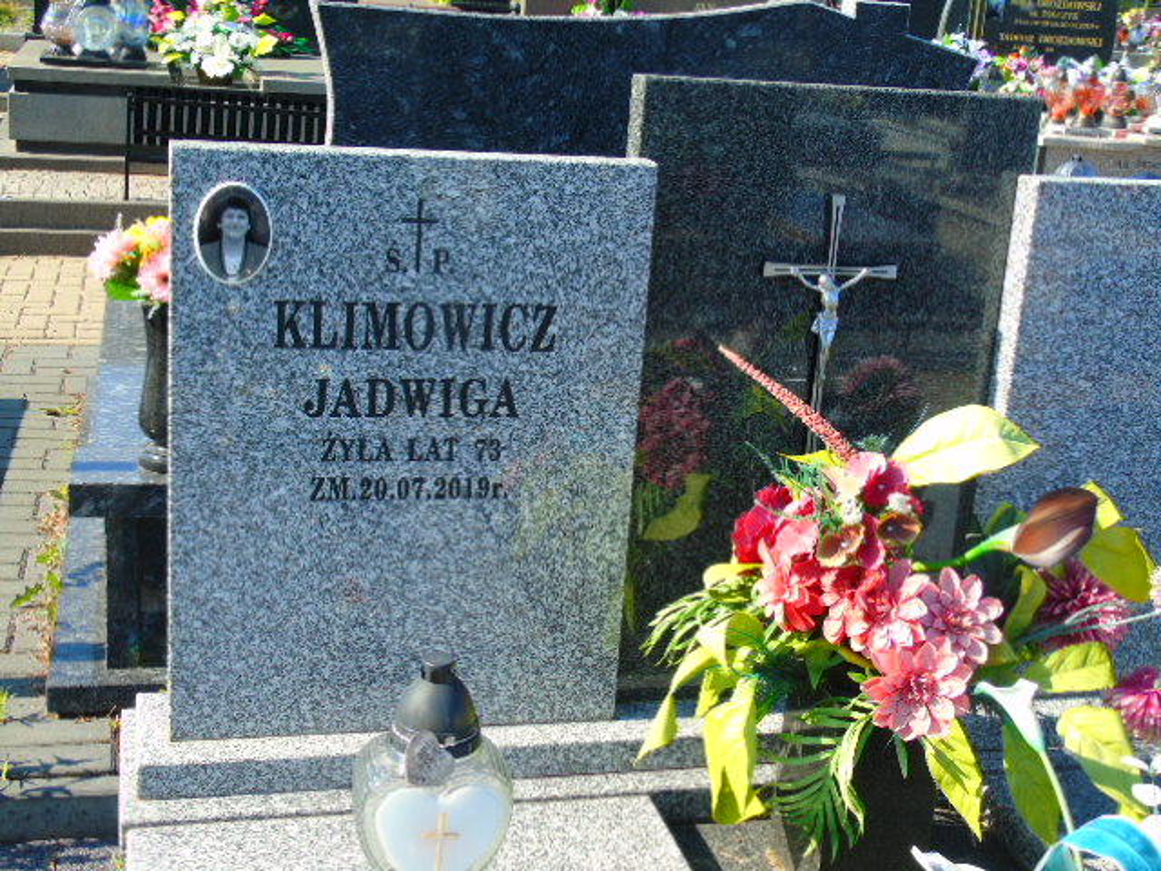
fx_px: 1543
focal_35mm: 46
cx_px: 580
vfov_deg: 31.5
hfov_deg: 41.2
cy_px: 436
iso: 80
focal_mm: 8.2
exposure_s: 1/250
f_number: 4.1
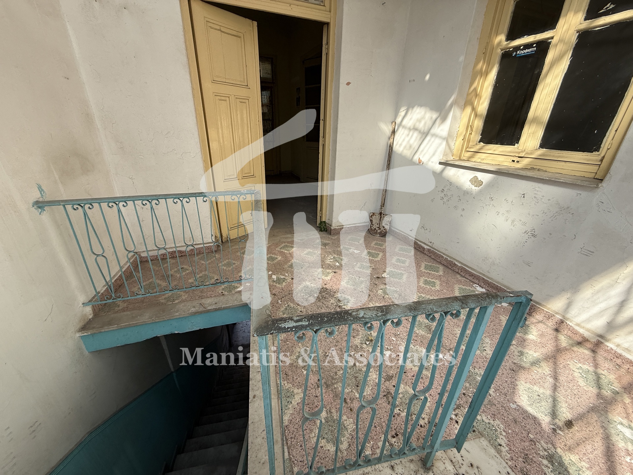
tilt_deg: -21.1
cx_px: 316
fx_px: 256
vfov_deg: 85.7
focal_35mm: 14
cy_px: 238
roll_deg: -2.3
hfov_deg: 102.1
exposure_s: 1/830
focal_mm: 2.22
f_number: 2.2
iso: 64
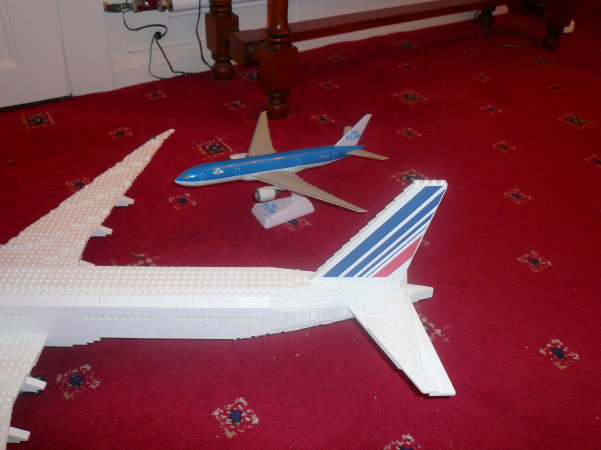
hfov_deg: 55.4
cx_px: 300
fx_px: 573
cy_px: 225
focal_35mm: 33
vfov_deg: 42.9
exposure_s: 1/8
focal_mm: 4.6
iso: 100
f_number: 2.8
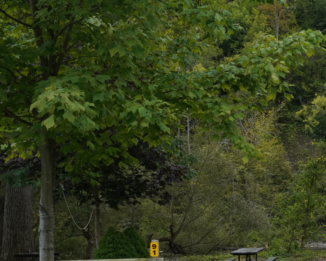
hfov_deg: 22.1
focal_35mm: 82
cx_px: 351
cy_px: 228
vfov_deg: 18.5
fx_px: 791
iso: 1600
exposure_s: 1/500
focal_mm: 40
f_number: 13
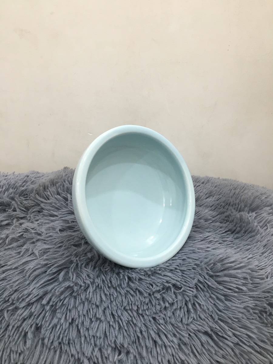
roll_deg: -0.7
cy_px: 182
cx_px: 136
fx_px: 305
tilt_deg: -19.7
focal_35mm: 29
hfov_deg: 48.2
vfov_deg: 61.7
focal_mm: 4.15
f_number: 2.2
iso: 80
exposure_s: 1/33
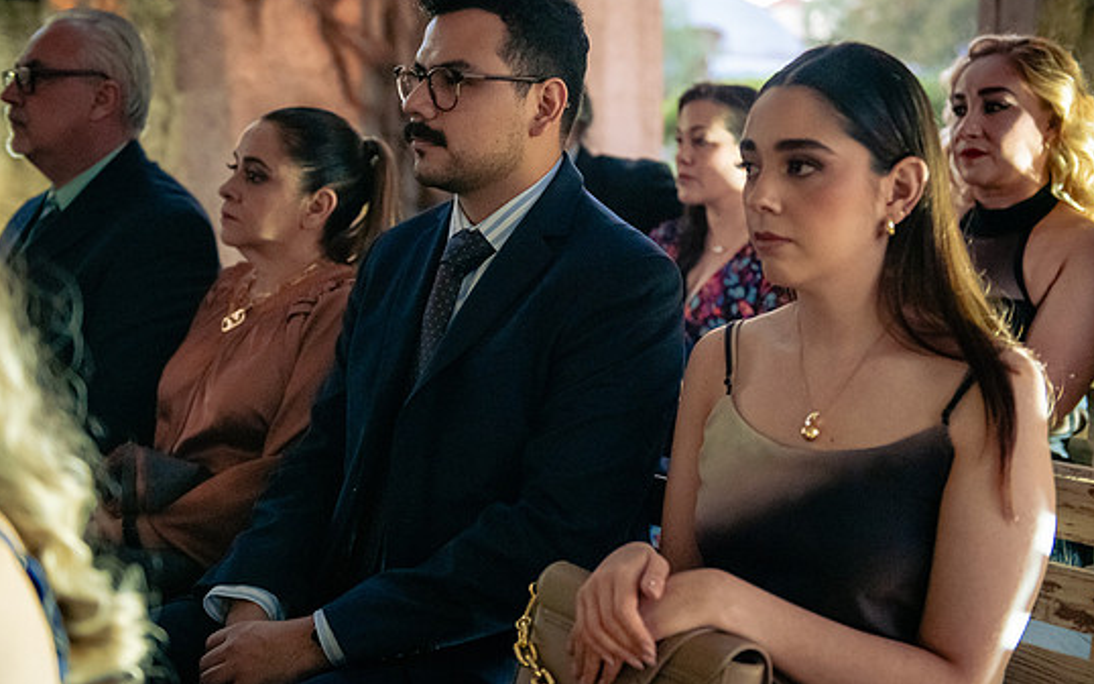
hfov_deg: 36.9
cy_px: 331
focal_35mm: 55
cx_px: 533
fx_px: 1639
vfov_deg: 23.5
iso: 6400
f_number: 2.8
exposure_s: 1/125
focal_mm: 50
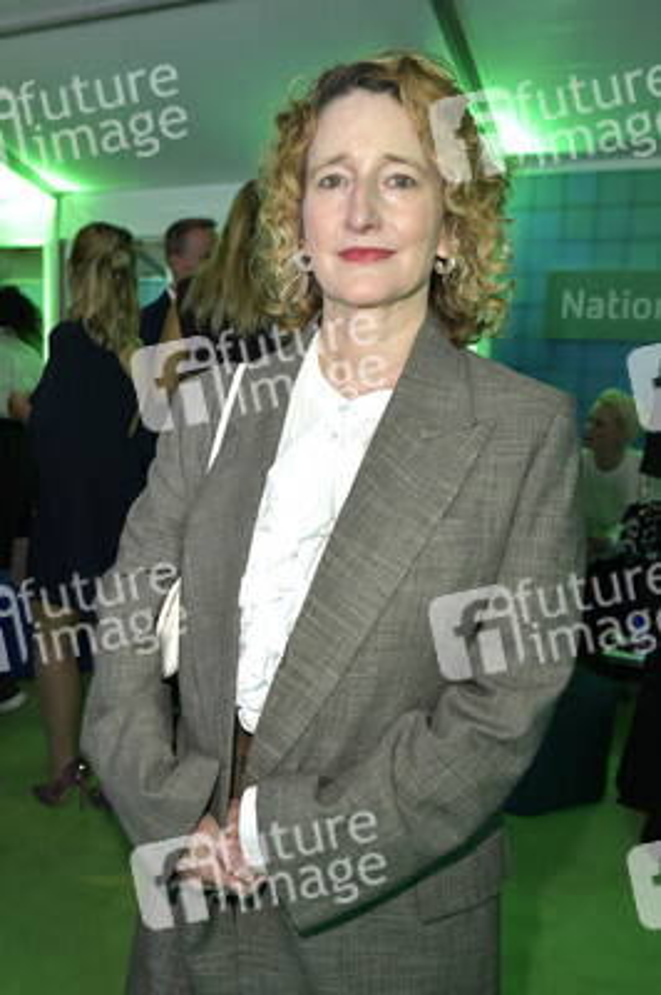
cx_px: 330
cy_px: 498
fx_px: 772
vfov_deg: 65.5
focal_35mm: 28
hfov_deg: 46.3
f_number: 5
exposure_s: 1/200
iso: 2000
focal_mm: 28
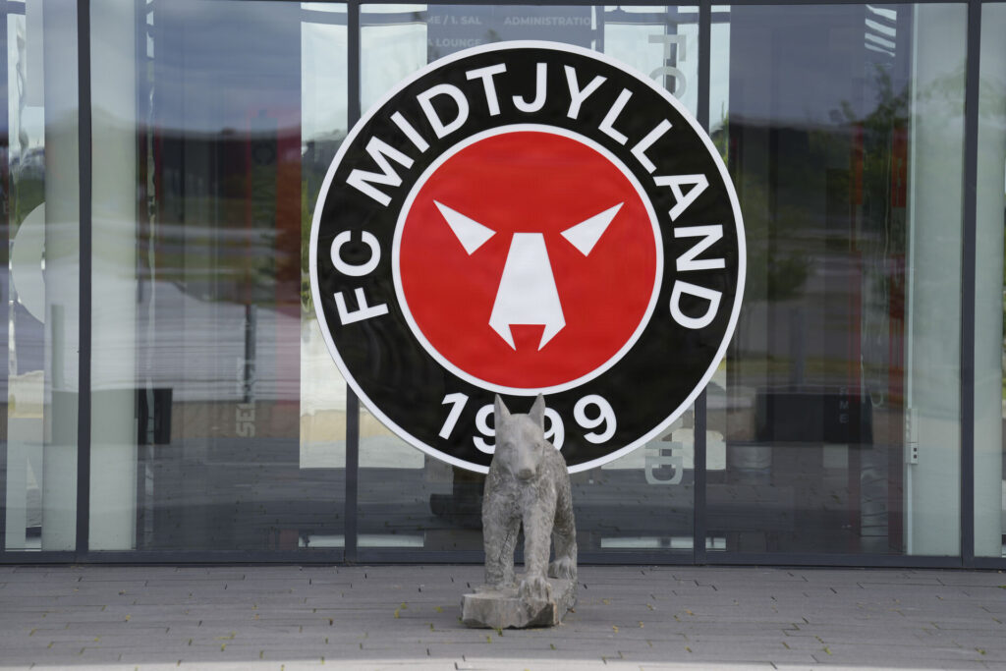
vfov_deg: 6.9
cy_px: 336
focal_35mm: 200
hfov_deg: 10.3
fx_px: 5589
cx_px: 503
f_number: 5.6
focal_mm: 200
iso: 200
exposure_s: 1/500
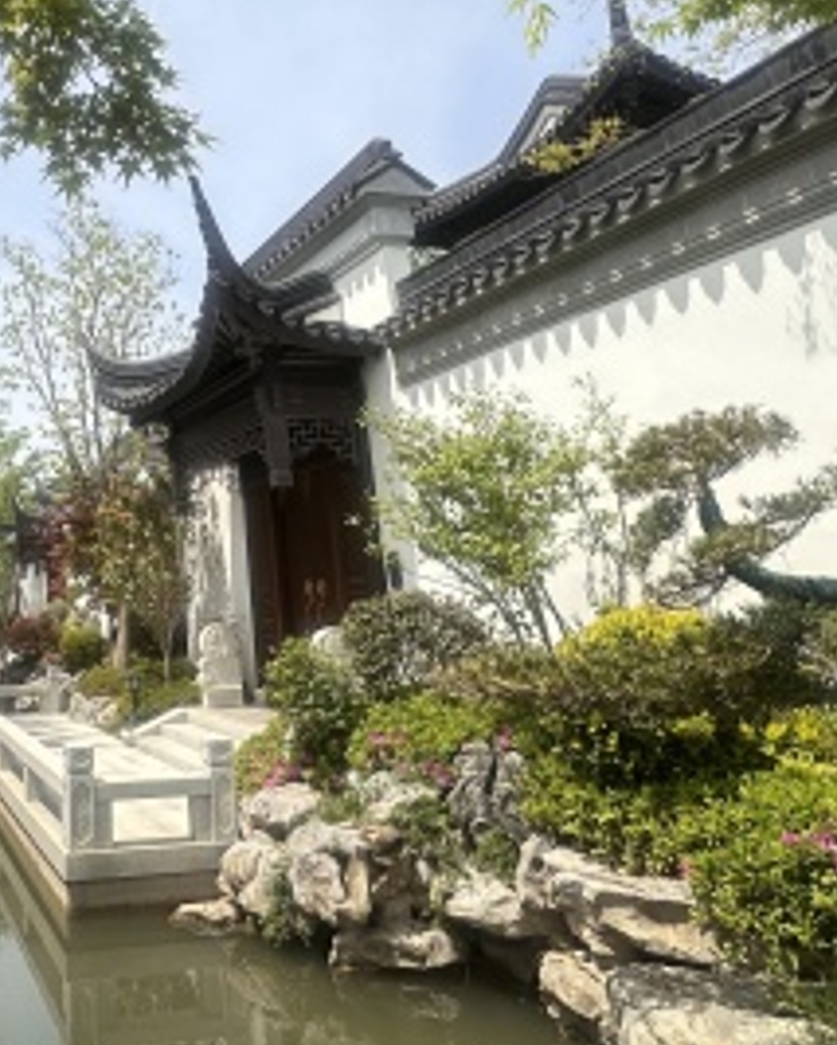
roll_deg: +0.8
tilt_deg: +19.6
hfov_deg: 44.0
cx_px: 76
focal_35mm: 30
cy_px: 270
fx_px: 928
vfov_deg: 56.1
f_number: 2.2
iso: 50
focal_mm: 2.22
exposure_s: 1/2020
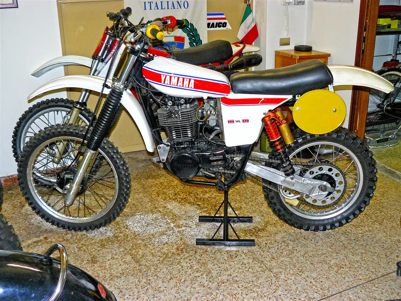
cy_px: 150
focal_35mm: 36
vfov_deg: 39.7
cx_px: 200
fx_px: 417
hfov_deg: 51.4
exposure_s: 1/30
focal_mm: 6
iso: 125
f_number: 2.8
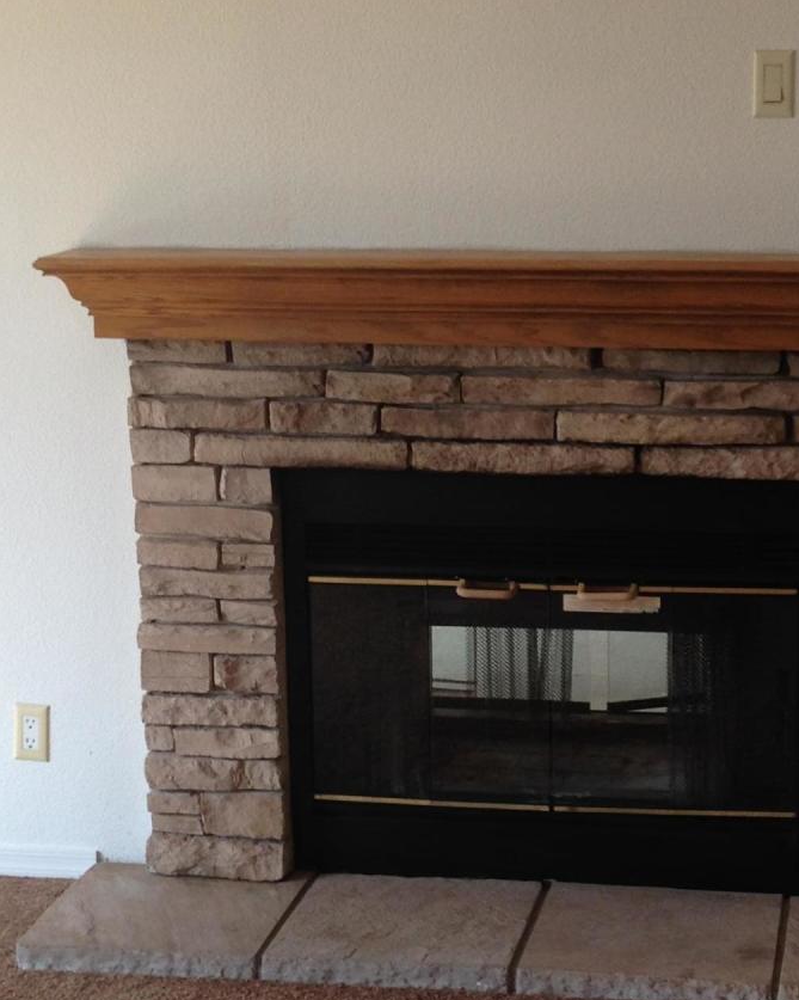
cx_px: 551
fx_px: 2277
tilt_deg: -10.7
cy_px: 499
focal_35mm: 77
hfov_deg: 19.8
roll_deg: +0.2
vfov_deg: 24.8
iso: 50
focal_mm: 4.12
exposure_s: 1/120
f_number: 2.4
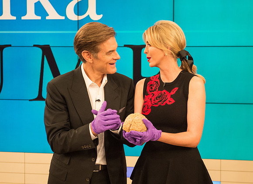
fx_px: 710
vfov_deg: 14.8
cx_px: 134
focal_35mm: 98
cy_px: 106
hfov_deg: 20.2
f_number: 5
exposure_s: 1/320
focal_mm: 70
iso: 2500
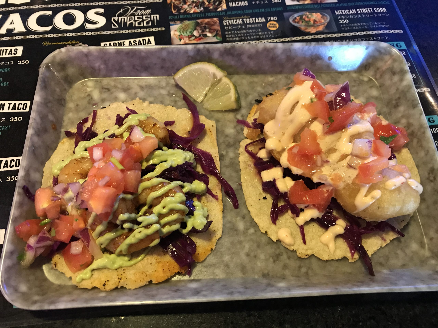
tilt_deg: -63.3
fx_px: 354
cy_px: 164
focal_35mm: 28
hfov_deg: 63.4
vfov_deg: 49.7
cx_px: 219
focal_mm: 3.99
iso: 100
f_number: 1.8
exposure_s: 1/12
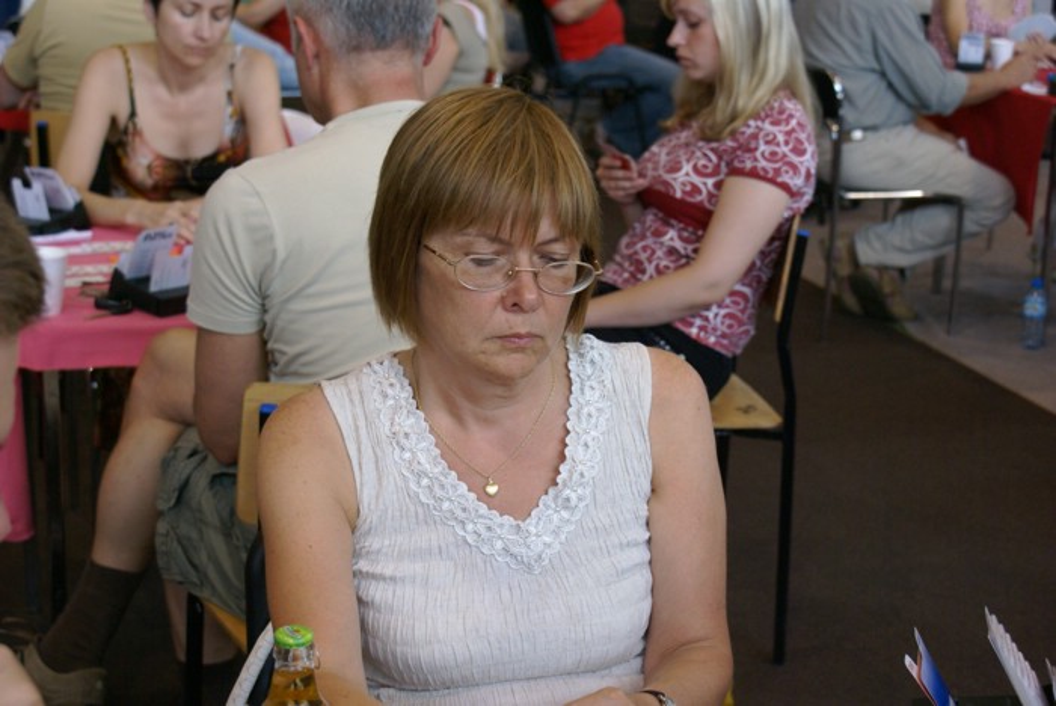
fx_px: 1982
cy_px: 353
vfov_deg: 20.2
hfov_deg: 29.8
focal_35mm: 68
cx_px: 528
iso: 500
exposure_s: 1/60
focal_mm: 45
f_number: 5.6
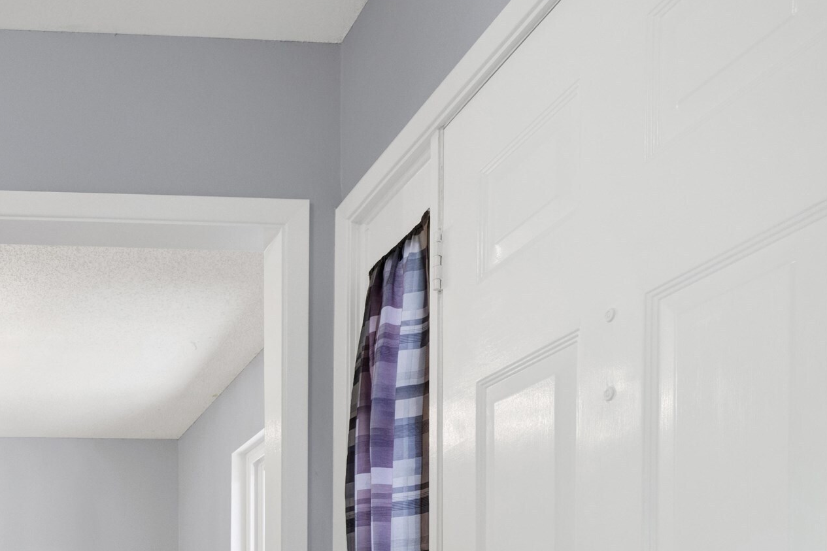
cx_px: -22
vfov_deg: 31.5
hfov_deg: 44.8
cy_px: 660
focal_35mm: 35
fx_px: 809
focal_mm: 14.5
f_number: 11
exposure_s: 1/10
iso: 400
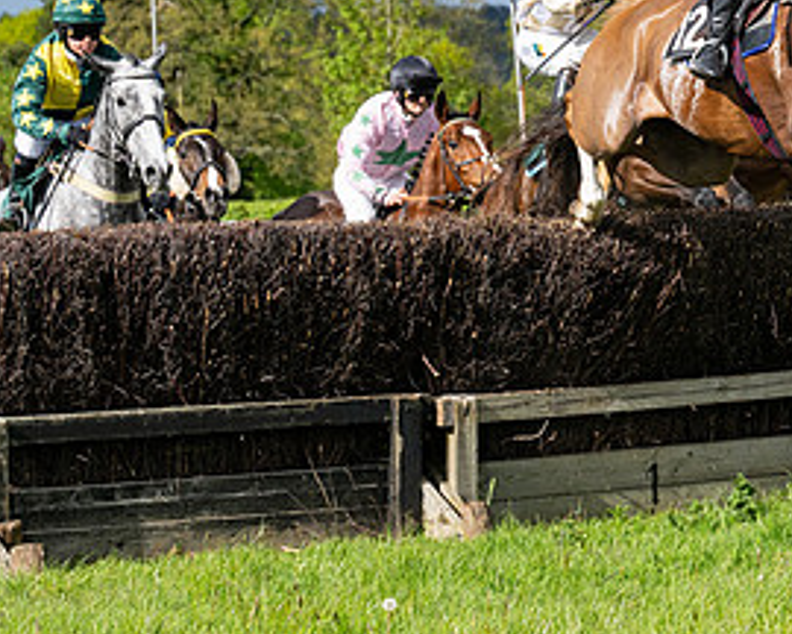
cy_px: 234
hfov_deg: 9.8
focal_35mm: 197
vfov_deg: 7.8
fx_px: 4618
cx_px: 730
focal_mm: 77
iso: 400
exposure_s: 1/2500
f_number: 5
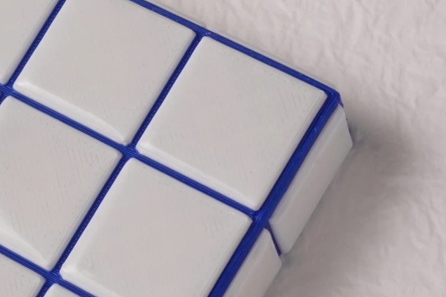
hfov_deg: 15.0
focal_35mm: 134
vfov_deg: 10.2
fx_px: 1663
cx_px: 15
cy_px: 188
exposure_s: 1/25
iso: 125
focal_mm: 35
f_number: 8
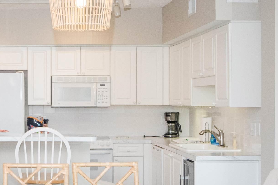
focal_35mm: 76
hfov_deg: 26.1
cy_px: 113
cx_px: 47
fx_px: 586
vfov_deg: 17.9
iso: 800
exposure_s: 1/160
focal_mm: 20
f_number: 5.6
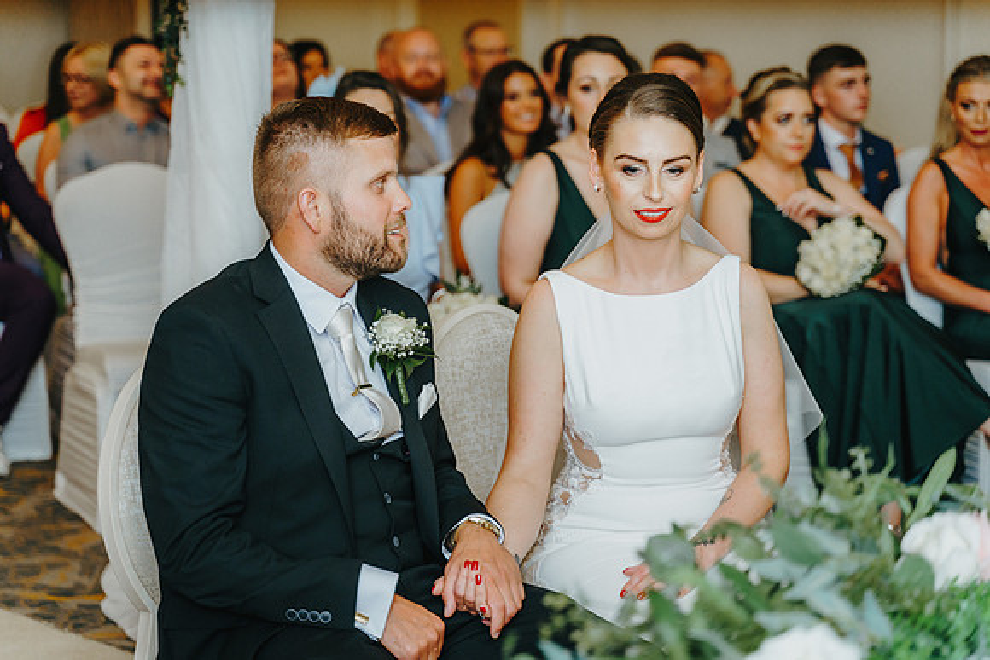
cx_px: 495
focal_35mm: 79
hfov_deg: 25.8
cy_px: 314
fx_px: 2161
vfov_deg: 17.4
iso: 1600
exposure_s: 1/250
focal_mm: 75
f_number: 3.2
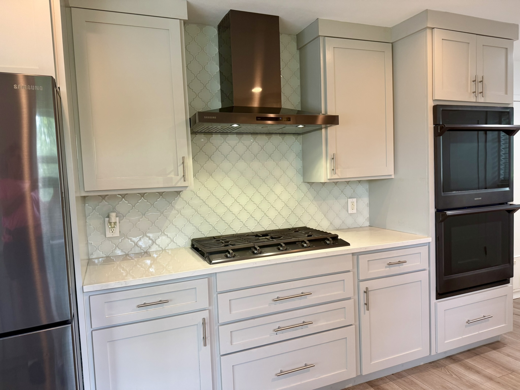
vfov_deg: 56.8
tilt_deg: -2.5
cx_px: 260
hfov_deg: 71.6
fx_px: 361
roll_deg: +2.9
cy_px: 195
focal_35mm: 24
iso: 125
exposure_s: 1/60
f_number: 1.78
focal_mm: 6.76
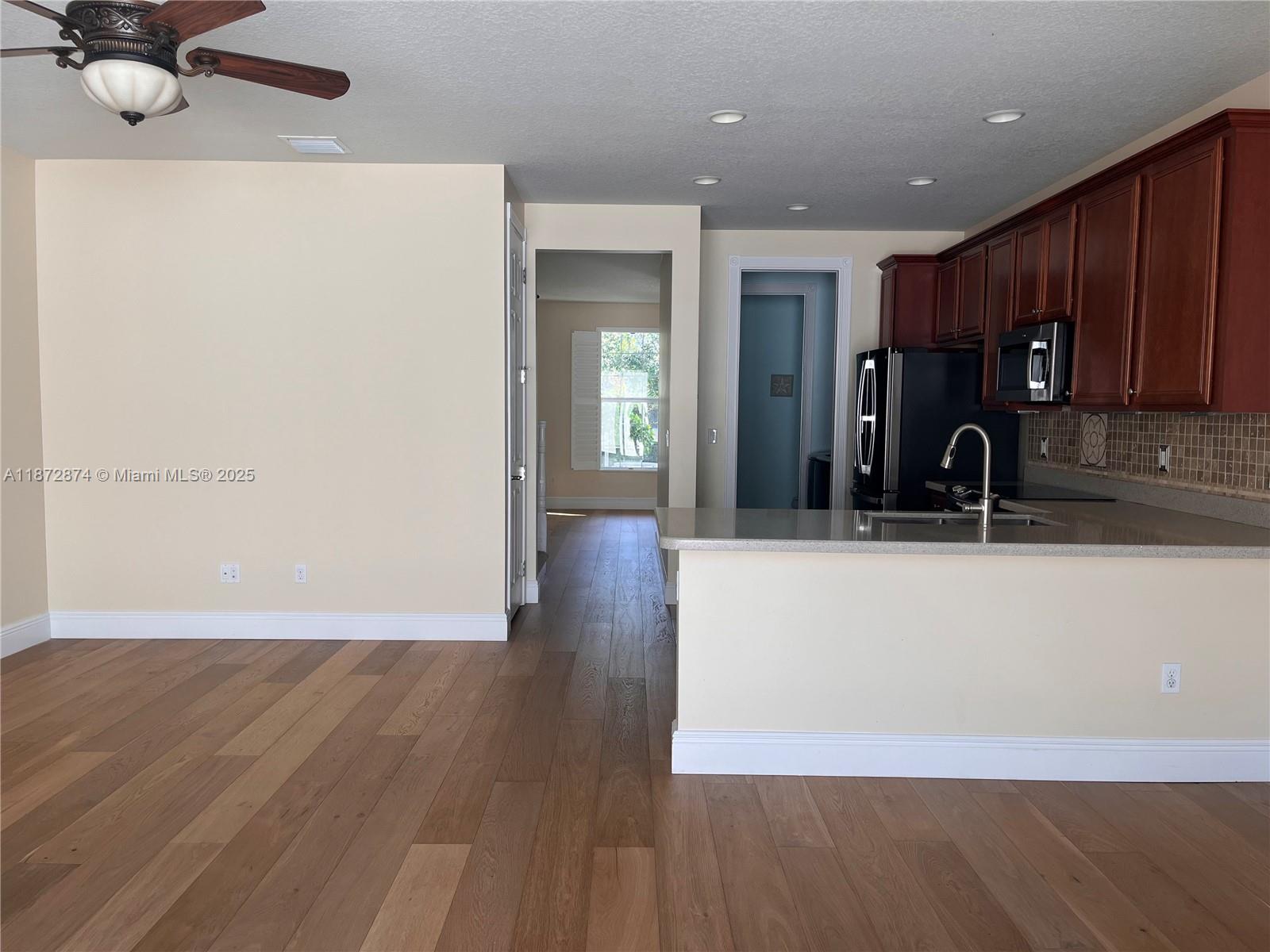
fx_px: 954
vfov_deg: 53.1
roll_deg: -0.6
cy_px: 476
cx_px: 635
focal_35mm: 26
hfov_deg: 67.3
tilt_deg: -5.0
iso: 50
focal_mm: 5.1
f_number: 1.6
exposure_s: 1/121
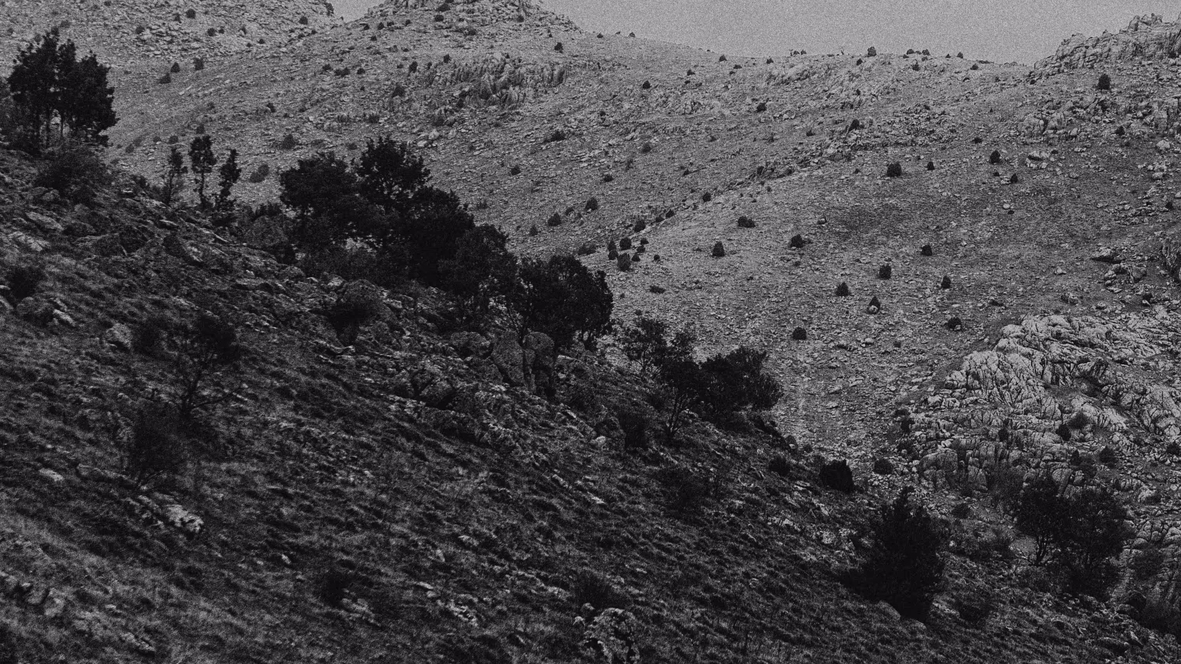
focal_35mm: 125
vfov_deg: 9.7
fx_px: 3914
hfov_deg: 17.1
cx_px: 836
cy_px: 256
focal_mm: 60
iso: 320
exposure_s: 1/800
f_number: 2.8
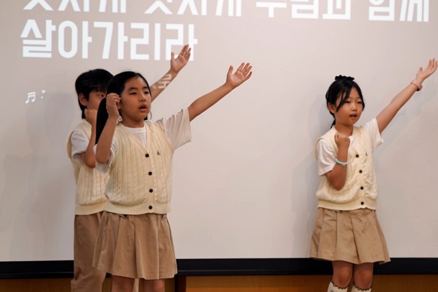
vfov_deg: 6.4
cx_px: 267
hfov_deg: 9.5
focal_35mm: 216
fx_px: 2629
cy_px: 139
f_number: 4
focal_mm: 146
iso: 400
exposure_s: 1/160
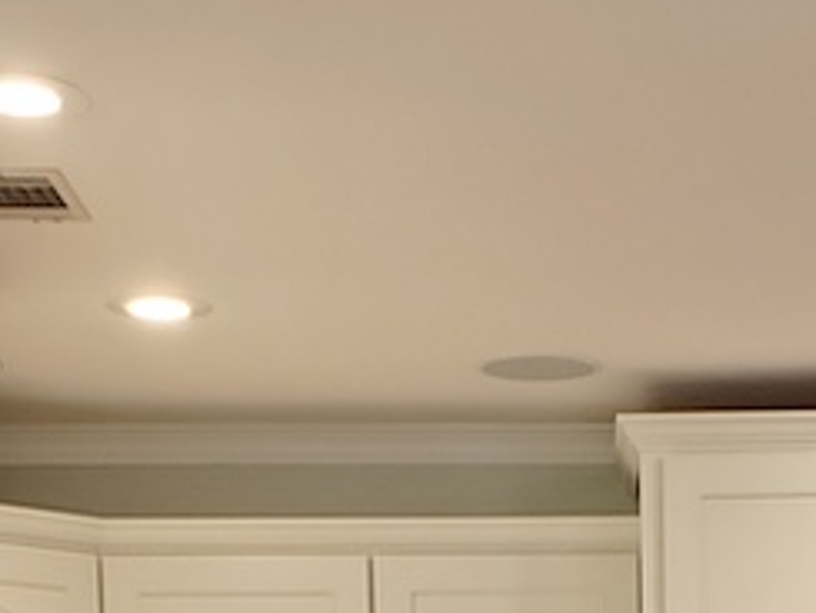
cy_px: 1206
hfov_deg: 18.4
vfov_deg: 12.4
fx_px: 2500
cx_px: 626
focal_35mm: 106
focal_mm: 4.3
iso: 320
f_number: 2.4
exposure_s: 1/39
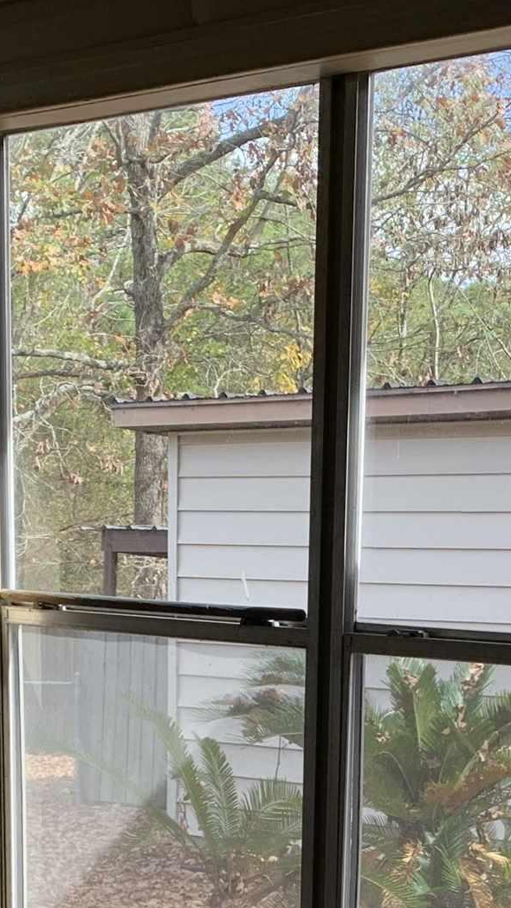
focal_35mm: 83
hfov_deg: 14.6
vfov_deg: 24.0
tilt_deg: -13.0
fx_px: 1998
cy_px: 996
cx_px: 330
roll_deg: -1.5
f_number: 1.8
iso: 25
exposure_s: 1/190
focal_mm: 4.25
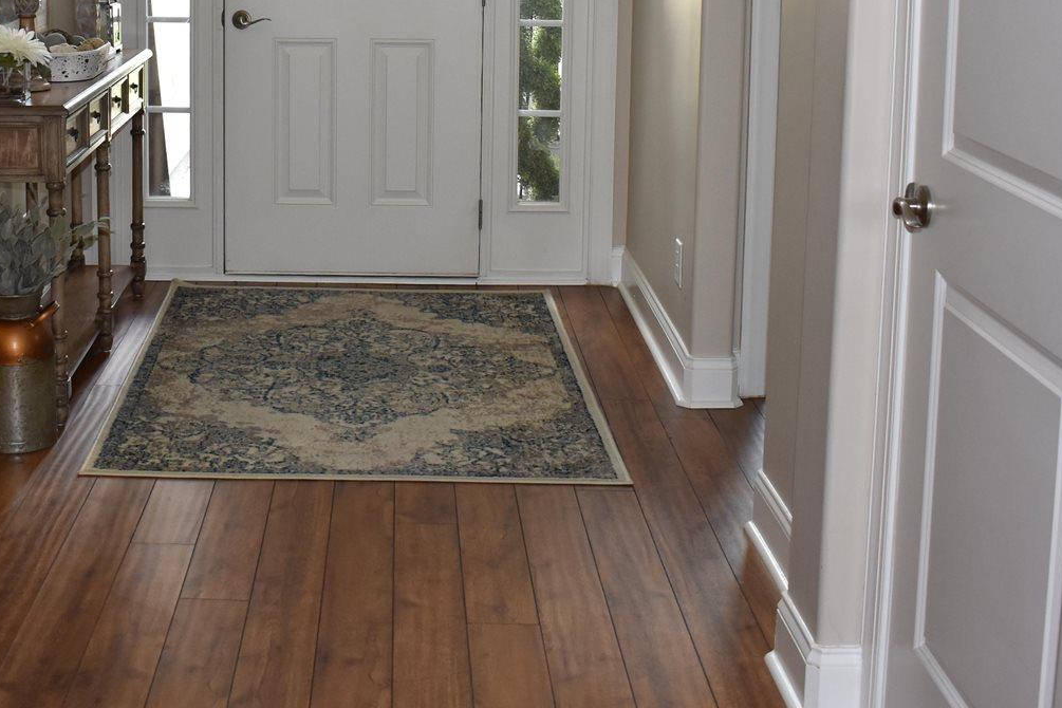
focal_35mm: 55
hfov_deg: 35.9
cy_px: 60
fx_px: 1622
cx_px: 348
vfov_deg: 23.9
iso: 500
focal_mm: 18
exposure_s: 1/125
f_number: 3.5
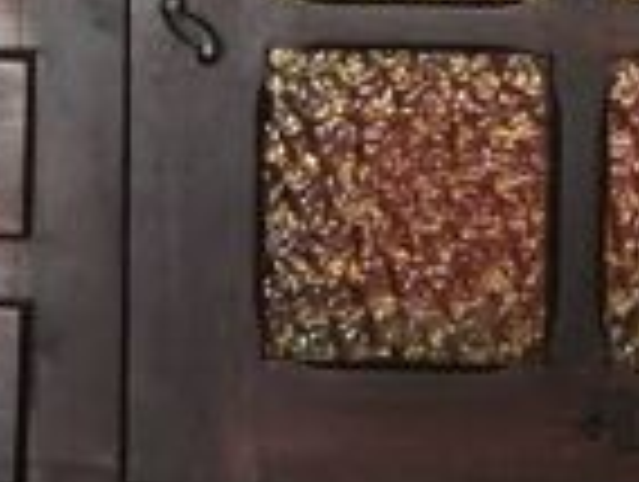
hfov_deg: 9.6
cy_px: 81
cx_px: -122
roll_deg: -0.8
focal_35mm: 204
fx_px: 3772
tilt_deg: -6.5
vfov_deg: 7.3
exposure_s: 1/33
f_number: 2.2
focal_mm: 4.15
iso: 160
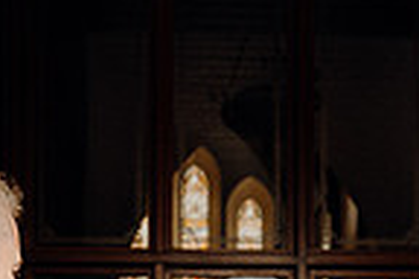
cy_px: 548
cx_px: 250
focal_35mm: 109
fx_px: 1269
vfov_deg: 11.4
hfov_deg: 18.7
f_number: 3.5
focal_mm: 27
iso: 320
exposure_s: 1/200
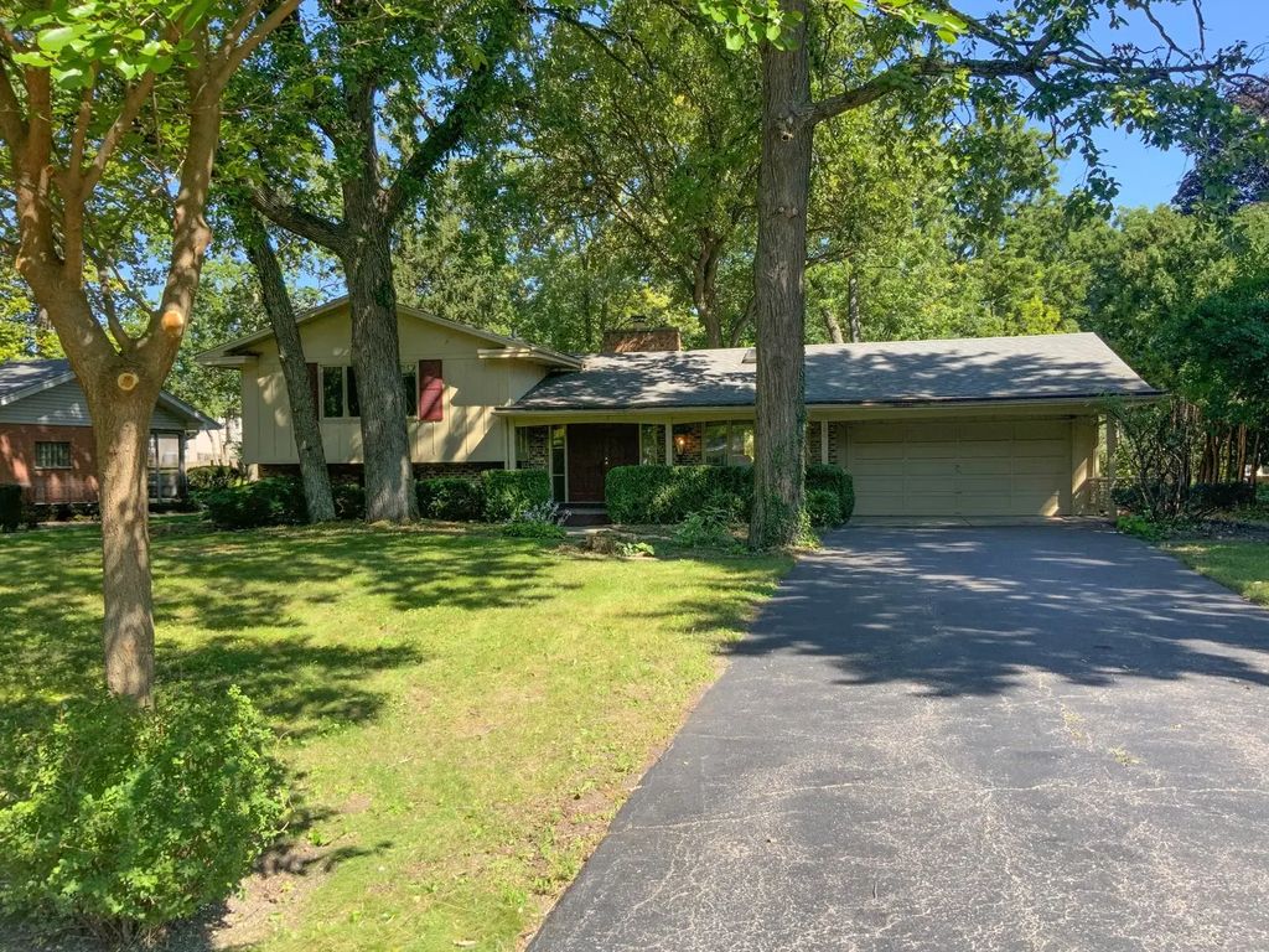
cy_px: 476
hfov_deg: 61.7
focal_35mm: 29
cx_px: 634
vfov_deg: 48.2
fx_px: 1063
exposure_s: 1/446
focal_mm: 3
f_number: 1.8
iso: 16
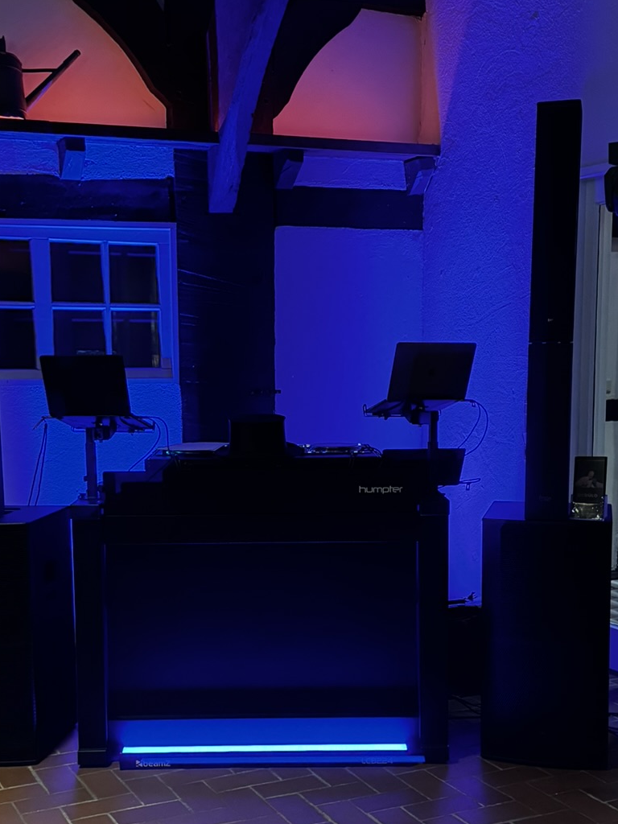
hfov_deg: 30.3
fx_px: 1143
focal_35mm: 48
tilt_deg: -6.8
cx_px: 284
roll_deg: +0.5
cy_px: 500
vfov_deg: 39.5
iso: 1000
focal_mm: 6.76
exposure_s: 1/39
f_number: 1.78
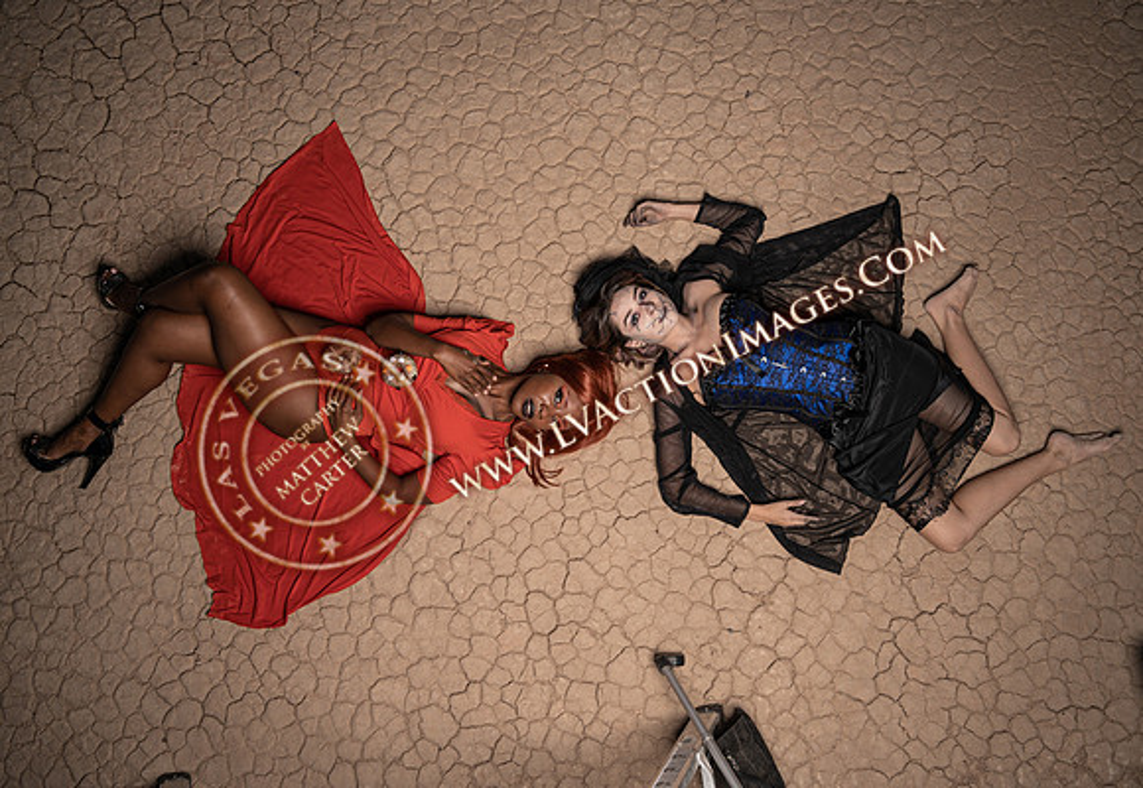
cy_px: 394
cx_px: 581
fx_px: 905
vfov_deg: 47.1
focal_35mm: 28
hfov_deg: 64.6
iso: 100
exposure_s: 1/200
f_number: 4
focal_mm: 27.5
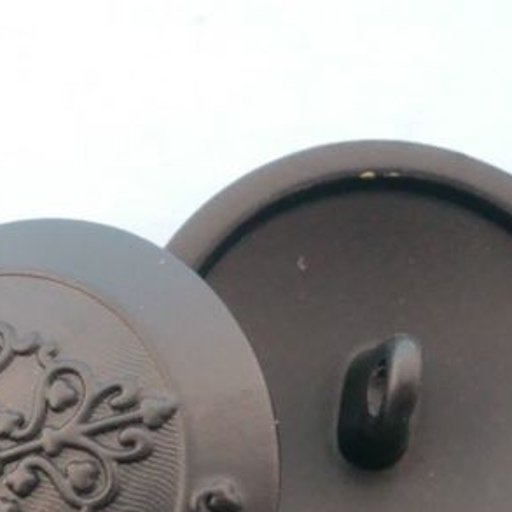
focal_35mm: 82
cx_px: 185
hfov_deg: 21.1
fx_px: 1372
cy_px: 411
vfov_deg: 20.9
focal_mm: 5.58
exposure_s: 1/50
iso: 400
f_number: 2.8
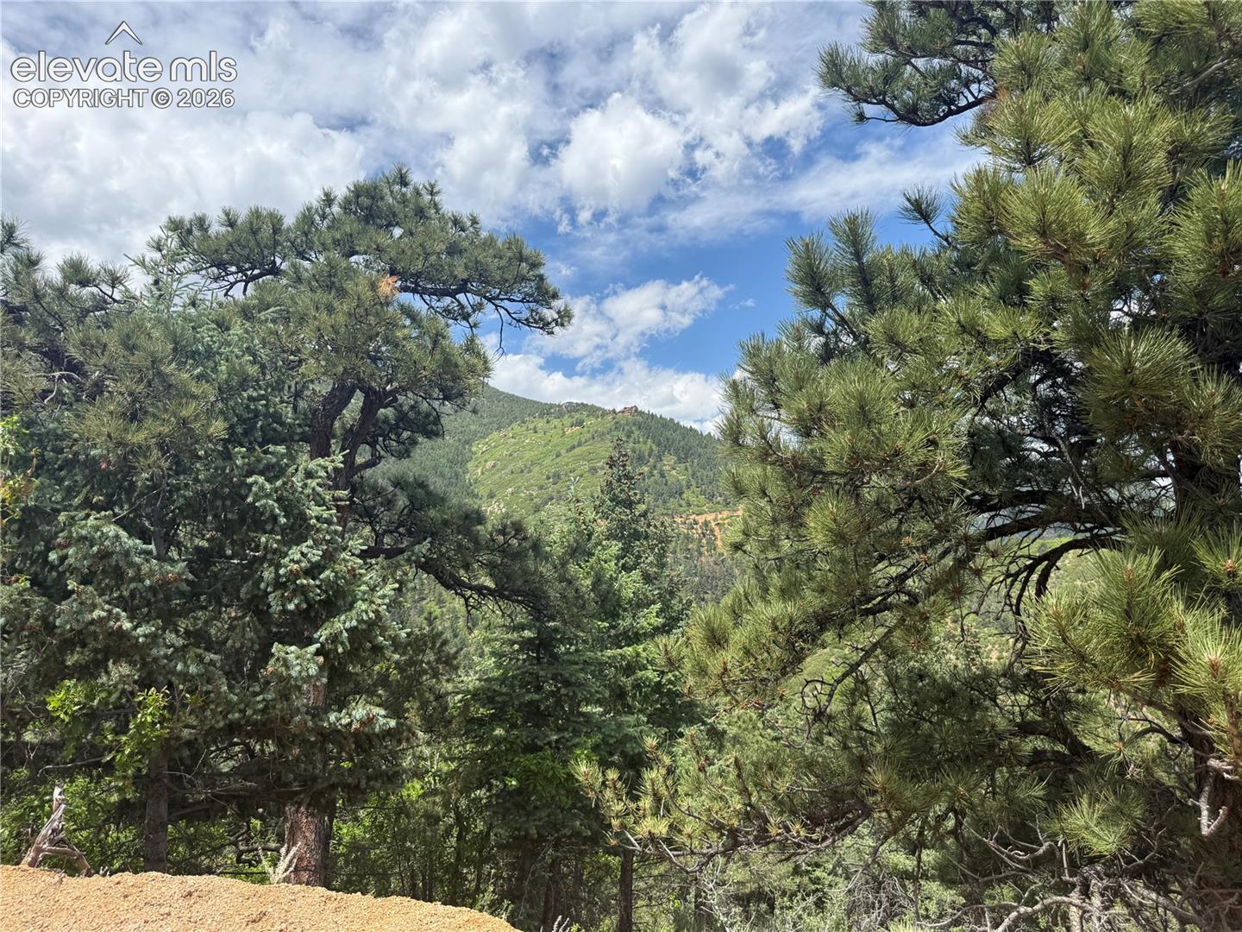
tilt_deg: +10.3
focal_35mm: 24
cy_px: 466
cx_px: 621
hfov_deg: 71.6
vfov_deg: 56.8
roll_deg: +1.4
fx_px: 861
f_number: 1.78
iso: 100
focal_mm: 6.76
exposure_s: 1/3759
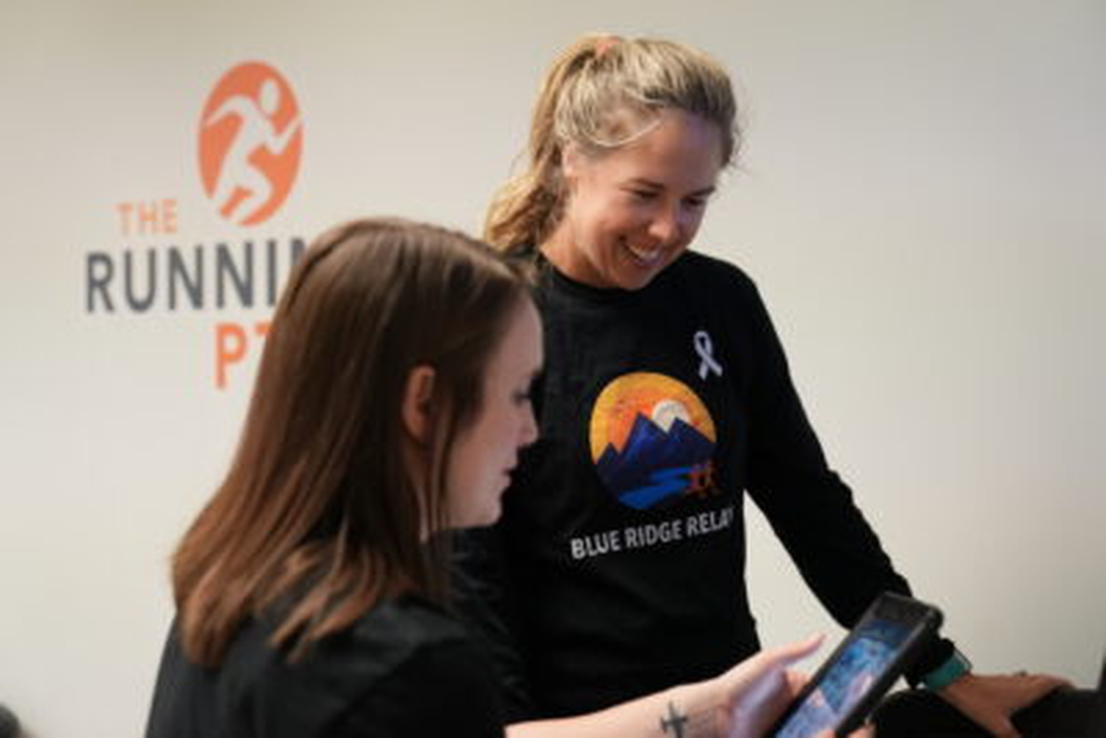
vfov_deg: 26.5
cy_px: 369
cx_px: 553
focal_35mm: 51
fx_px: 1567
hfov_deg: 38.9
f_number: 2.8
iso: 3200
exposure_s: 1/400
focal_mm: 51
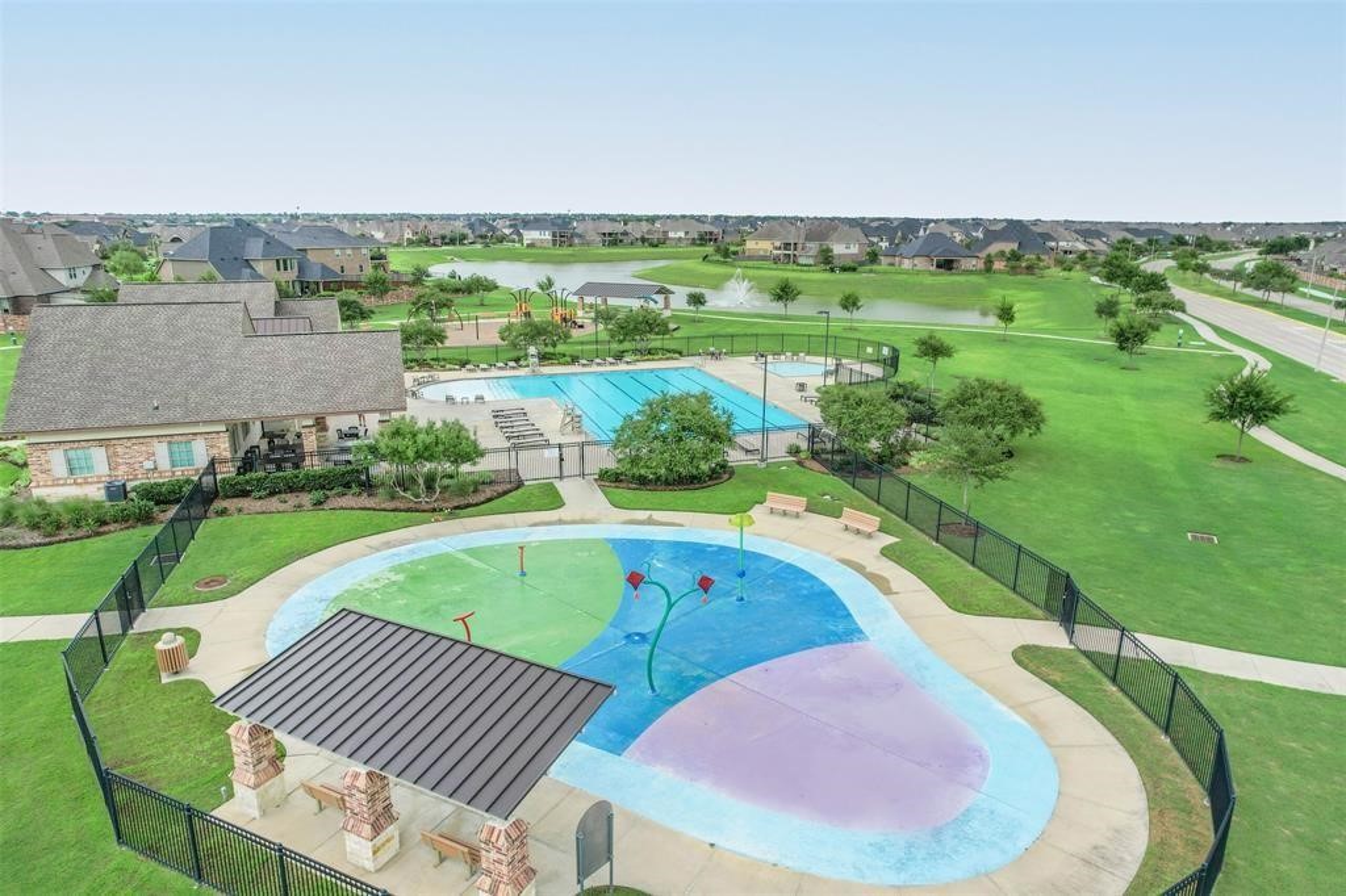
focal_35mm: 22
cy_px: 448
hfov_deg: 78.6
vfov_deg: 57.2
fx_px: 822
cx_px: 673
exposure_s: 1/1000
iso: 100
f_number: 2.8
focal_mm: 8.38
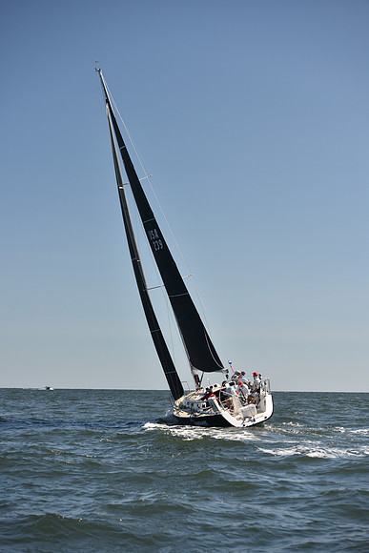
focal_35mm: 70
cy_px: 276
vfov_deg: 28.8
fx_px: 1076
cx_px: 184
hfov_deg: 19.5
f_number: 4
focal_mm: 70
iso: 250
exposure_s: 1/1250
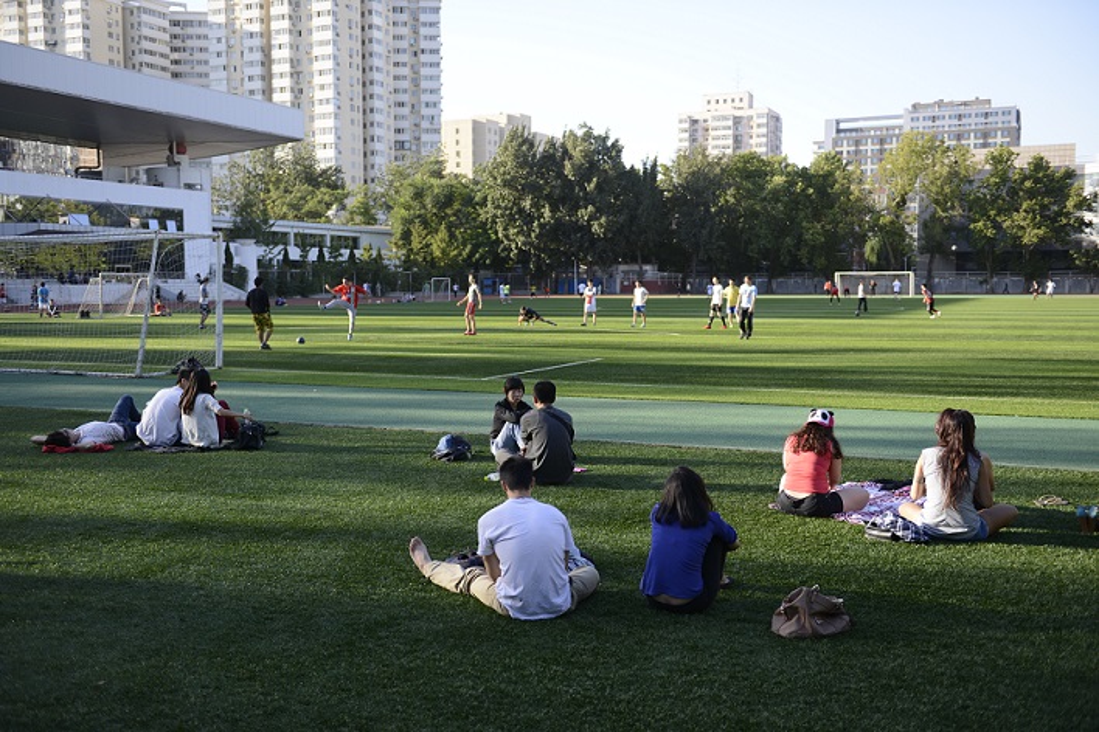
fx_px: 1160
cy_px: 366
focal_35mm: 38
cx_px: 550
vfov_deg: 35.1
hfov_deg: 50.7
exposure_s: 1/1600
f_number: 2.8
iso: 400
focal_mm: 38
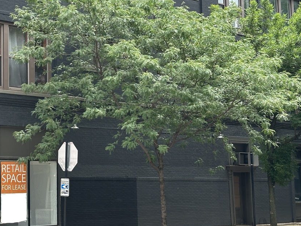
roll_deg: +0.1
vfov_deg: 17.8
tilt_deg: +6.8
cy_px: 88
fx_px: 722
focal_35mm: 83
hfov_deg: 23.1
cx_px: 44
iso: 64
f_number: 1.78
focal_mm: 6.86
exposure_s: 1/990
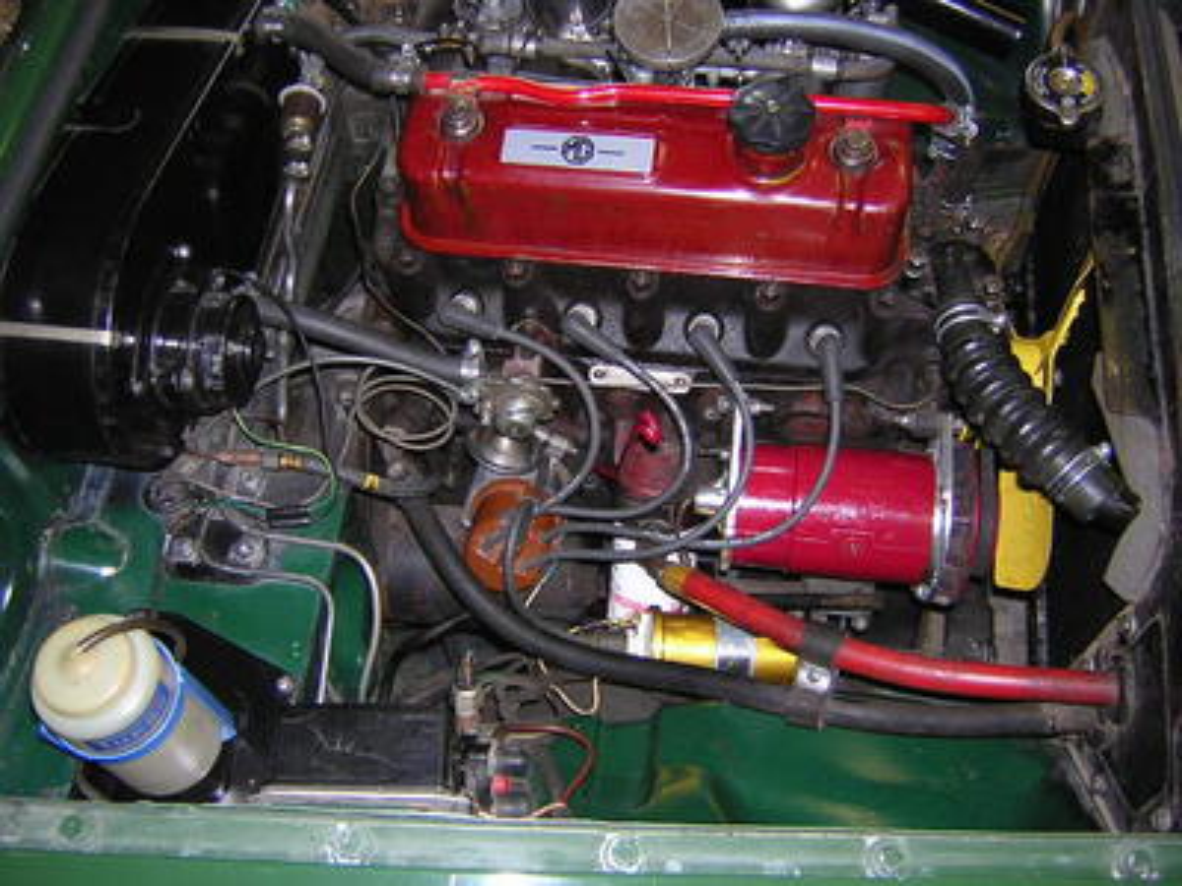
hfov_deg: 51.4
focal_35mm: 36
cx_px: 591
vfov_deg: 39.7
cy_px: 443
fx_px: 1229
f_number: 2.6
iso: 115
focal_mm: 4.7
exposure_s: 1/60.1
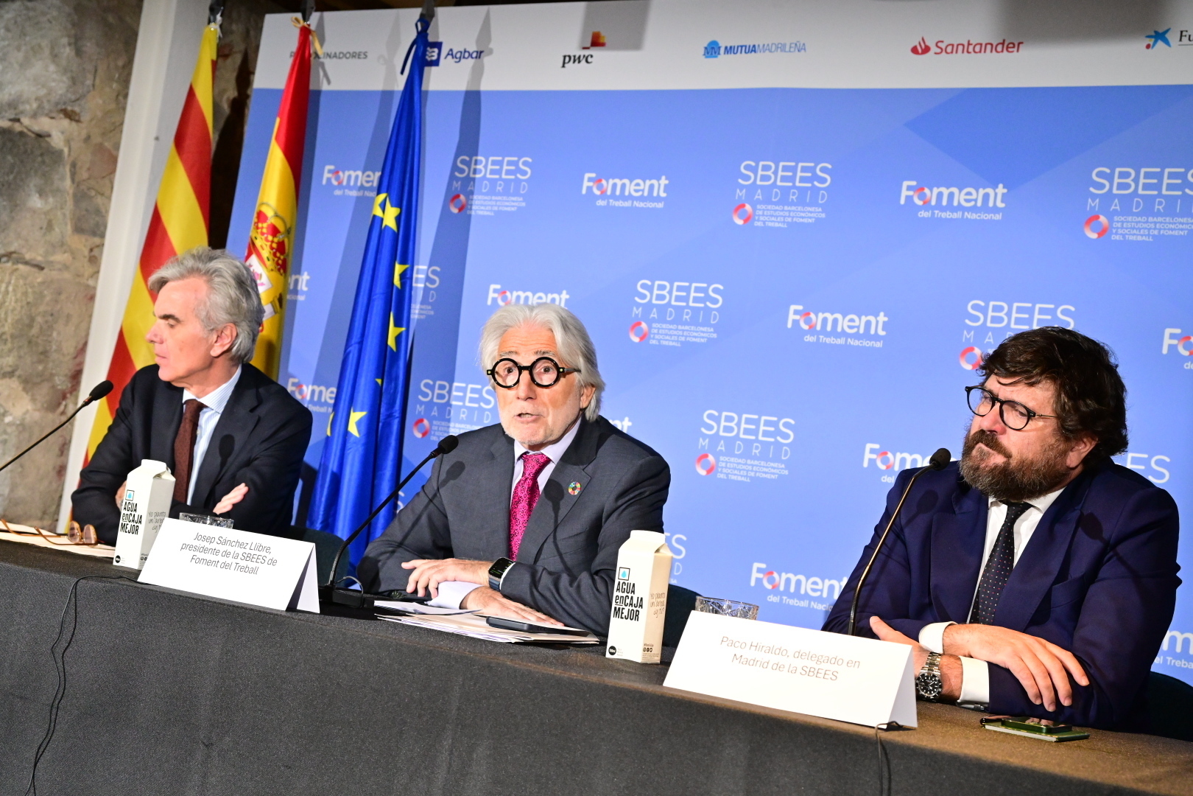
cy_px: 398
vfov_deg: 28.1
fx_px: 1591
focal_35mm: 48
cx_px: 596
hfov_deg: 41.1
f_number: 5.6
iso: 4000
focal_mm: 48
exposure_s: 1/250
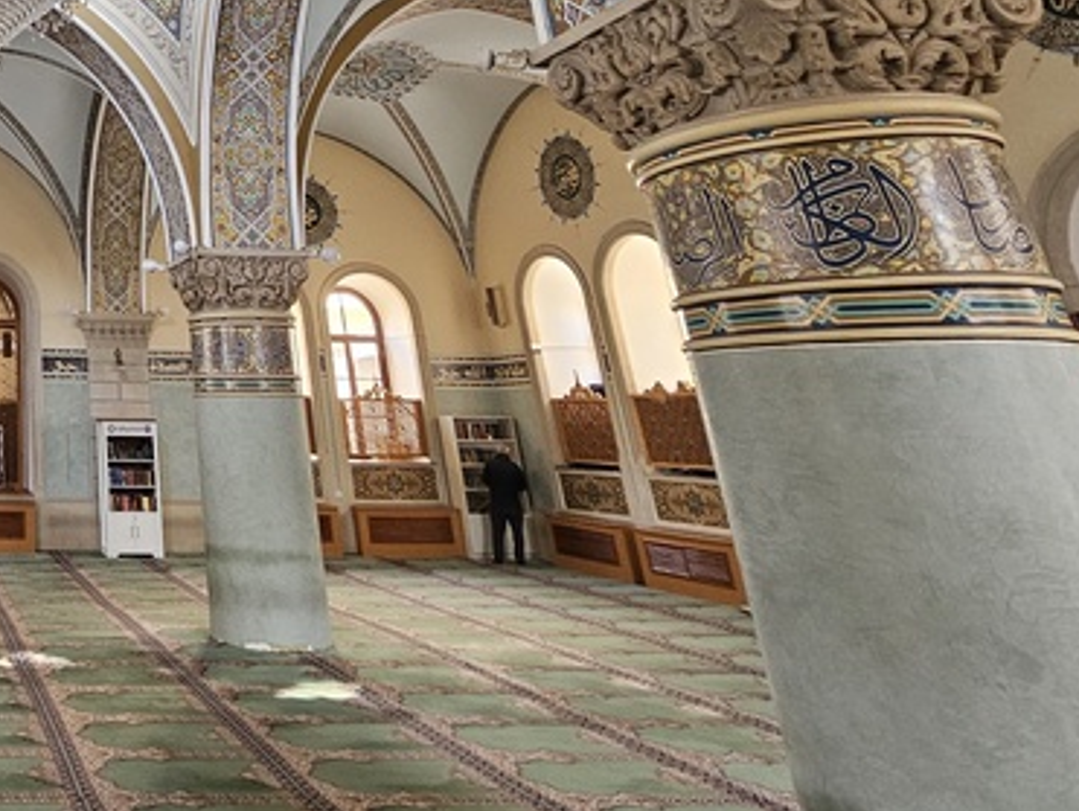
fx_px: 874
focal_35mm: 28
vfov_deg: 44.3
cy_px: 49
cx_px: -64
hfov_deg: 48.4
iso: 250
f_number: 2.2
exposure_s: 1/60
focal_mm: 2.2
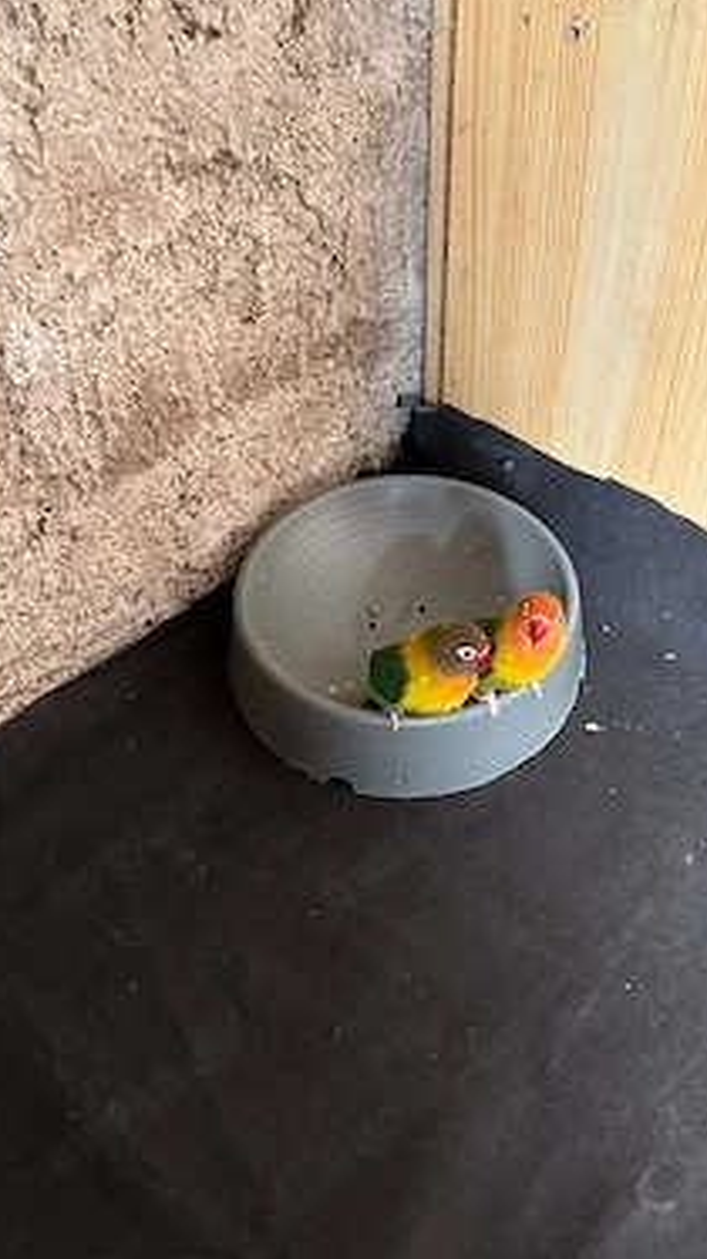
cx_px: 458
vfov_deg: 67.9
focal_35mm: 28
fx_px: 934
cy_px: 596
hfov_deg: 41.0
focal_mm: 6.76
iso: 400
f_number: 1.78
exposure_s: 1/60
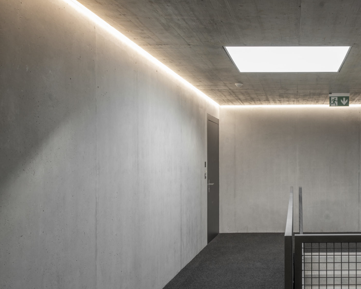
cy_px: 174
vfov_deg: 36.4
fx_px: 438
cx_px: 292
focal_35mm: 41
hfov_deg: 42.6
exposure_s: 1/2
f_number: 10
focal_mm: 24
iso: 64
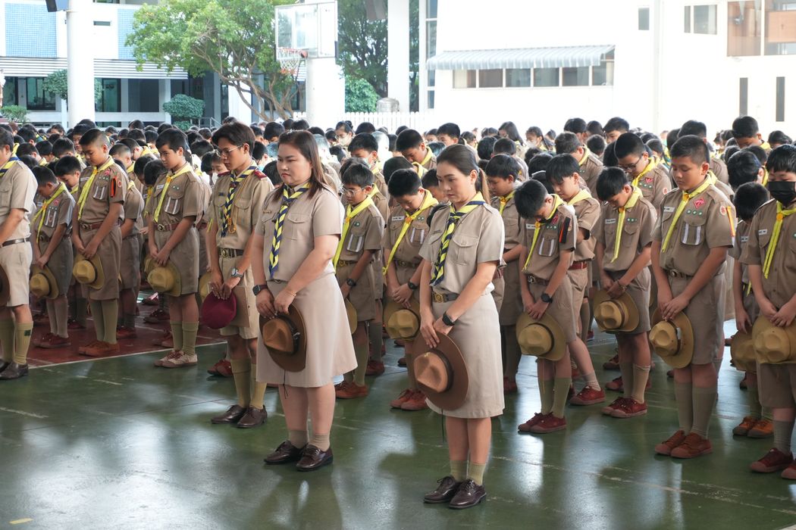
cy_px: 265
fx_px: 1658
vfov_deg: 18.2
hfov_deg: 27.0
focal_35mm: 75
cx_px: 398
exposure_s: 1/80
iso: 1000
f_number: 5.6
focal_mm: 50
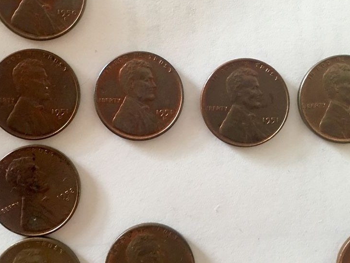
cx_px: 178
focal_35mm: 40
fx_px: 405
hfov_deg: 46.8
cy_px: 90
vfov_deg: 35.7
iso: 80
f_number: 2.2
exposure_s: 1/15
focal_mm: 4.15
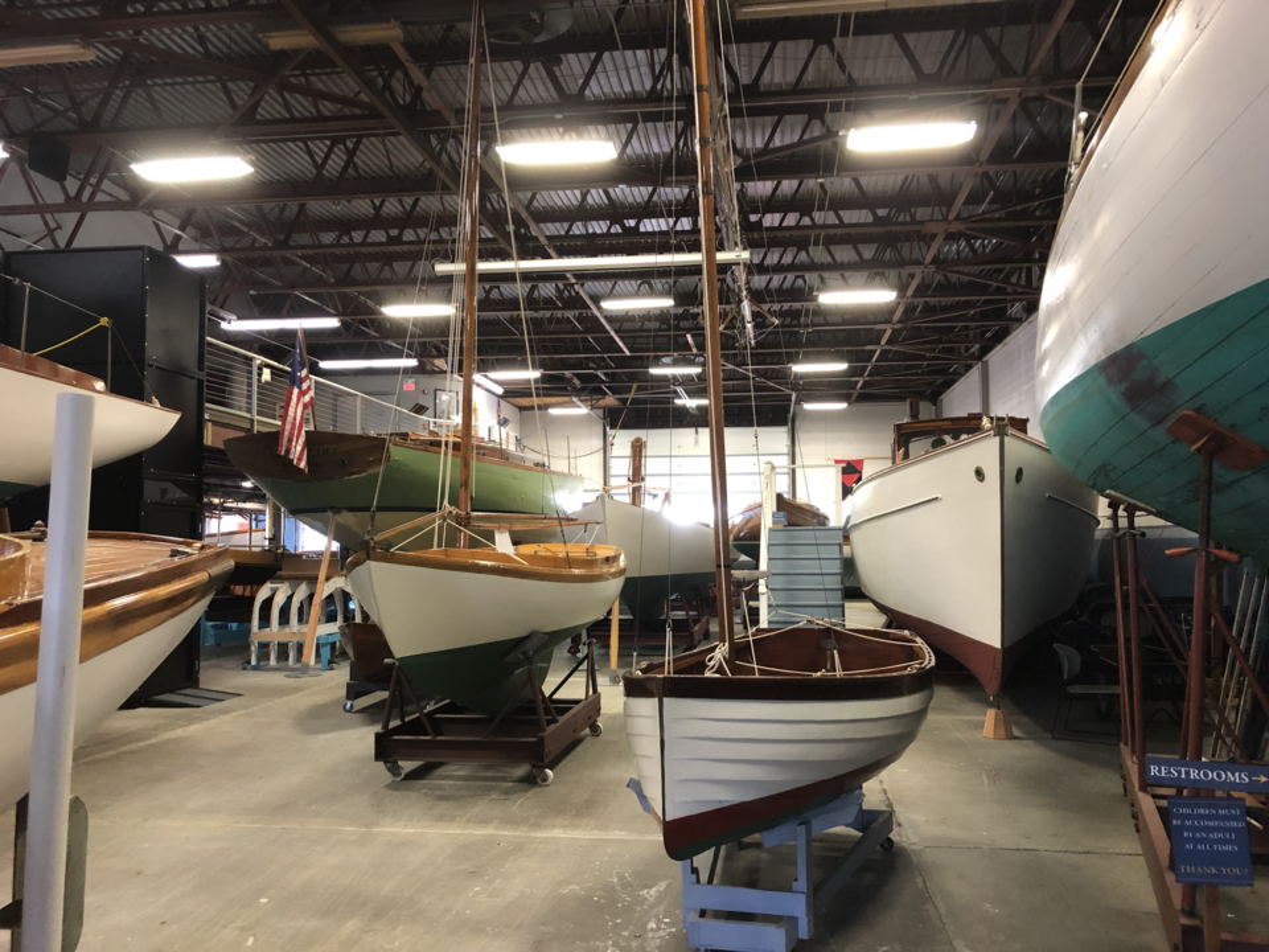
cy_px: 476
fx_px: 1026
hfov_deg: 63.4
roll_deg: -0.8
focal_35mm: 28
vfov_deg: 49.7
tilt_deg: +4.5
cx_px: 634
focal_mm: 3.99
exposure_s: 1/15
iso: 100
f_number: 1.8
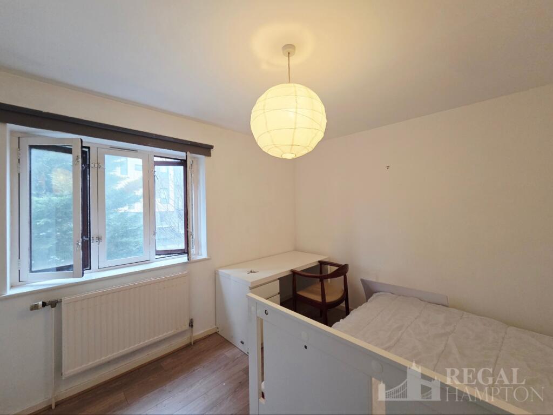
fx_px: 208
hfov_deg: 106.2
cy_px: 208
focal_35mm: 13
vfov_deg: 89.9
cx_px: 276
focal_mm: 2.2
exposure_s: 1/101
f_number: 2.2
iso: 200
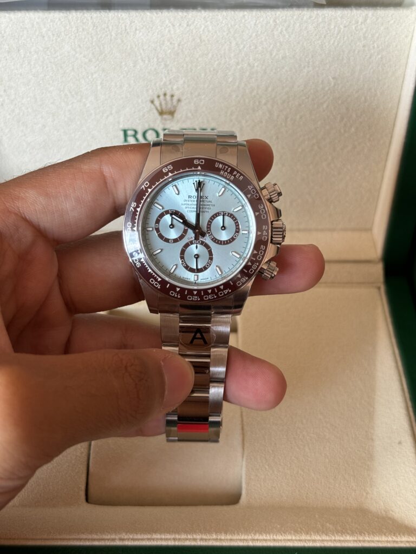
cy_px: 277
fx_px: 769
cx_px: 208
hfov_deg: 30.3
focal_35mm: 48
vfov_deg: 39.7
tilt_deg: -51.4
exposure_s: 1/86
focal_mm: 6.76
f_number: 1.78
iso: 100
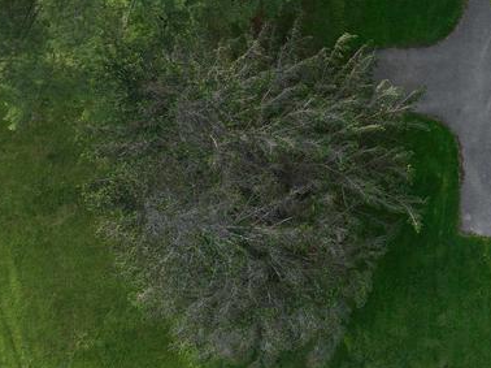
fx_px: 921
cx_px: 656
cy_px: 79
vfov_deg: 22.3
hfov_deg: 25.3
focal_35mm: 65
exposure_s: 1/640
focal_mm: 12.29
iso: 100
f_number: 2.8
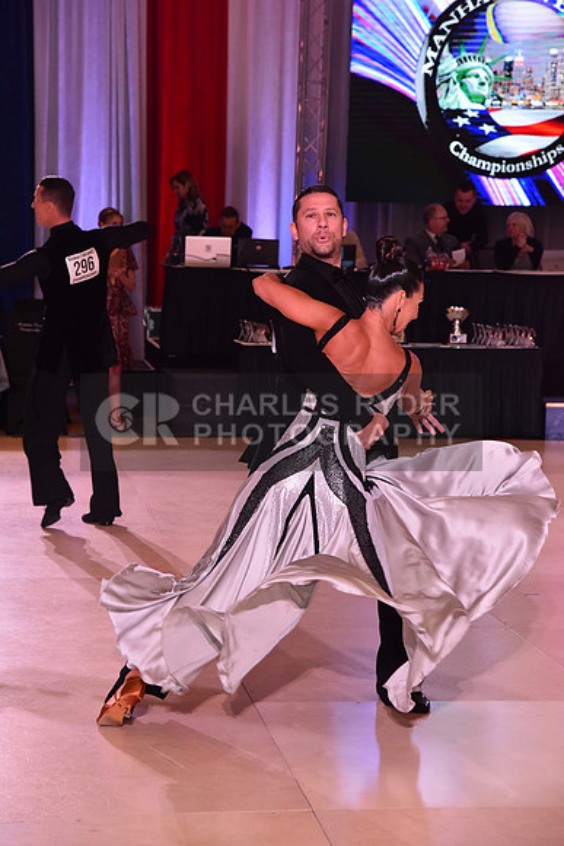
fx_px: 1996
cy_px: 423
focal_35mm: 85
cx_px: 282
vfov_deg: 23.9
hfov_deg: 16.1
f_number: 6.3
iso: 2500
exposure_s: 1/320
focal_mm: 85
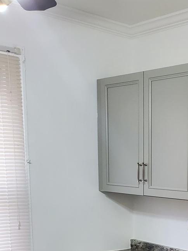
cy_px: 259
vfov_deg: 28.9
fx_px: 449
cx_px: 211
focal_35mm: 62
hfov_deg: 22.2
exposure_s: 1/60
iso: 250
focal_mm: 4.3
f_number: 2.4
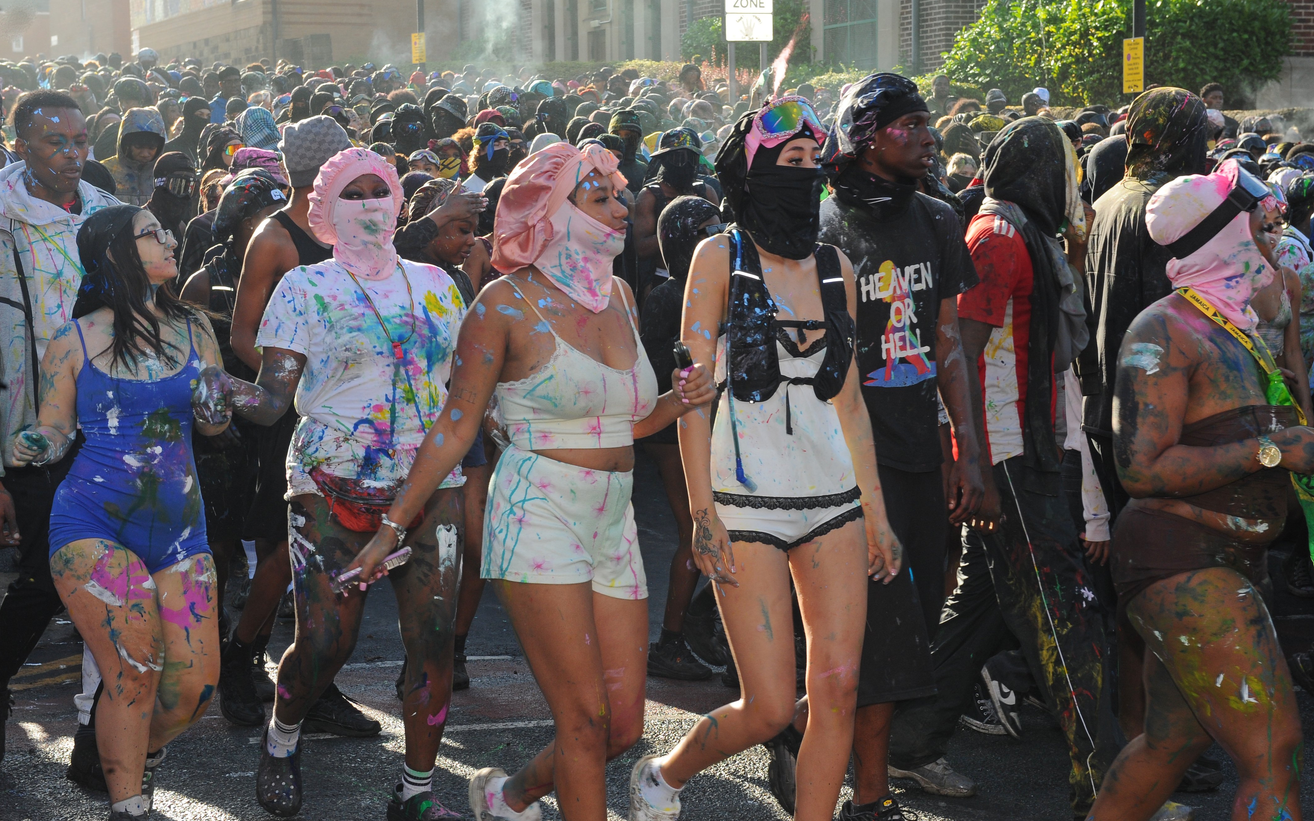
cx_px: 651
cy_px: 404
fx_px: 2578
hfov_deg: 28.6
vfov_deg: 18.1
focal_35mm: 72
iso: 800
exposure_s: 1/250
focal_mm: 70
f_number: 13
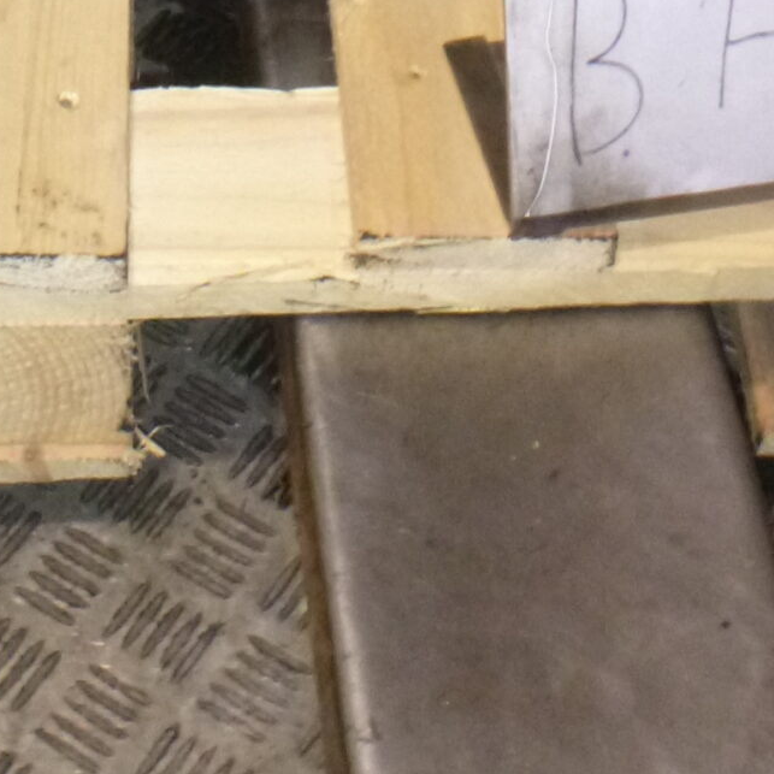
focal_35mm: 88
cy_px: -611
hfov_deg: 19.4
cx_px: 100
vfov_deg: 16.5
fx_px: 2226
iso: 400
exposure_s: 1/60
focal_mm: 4.5
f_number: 3.9
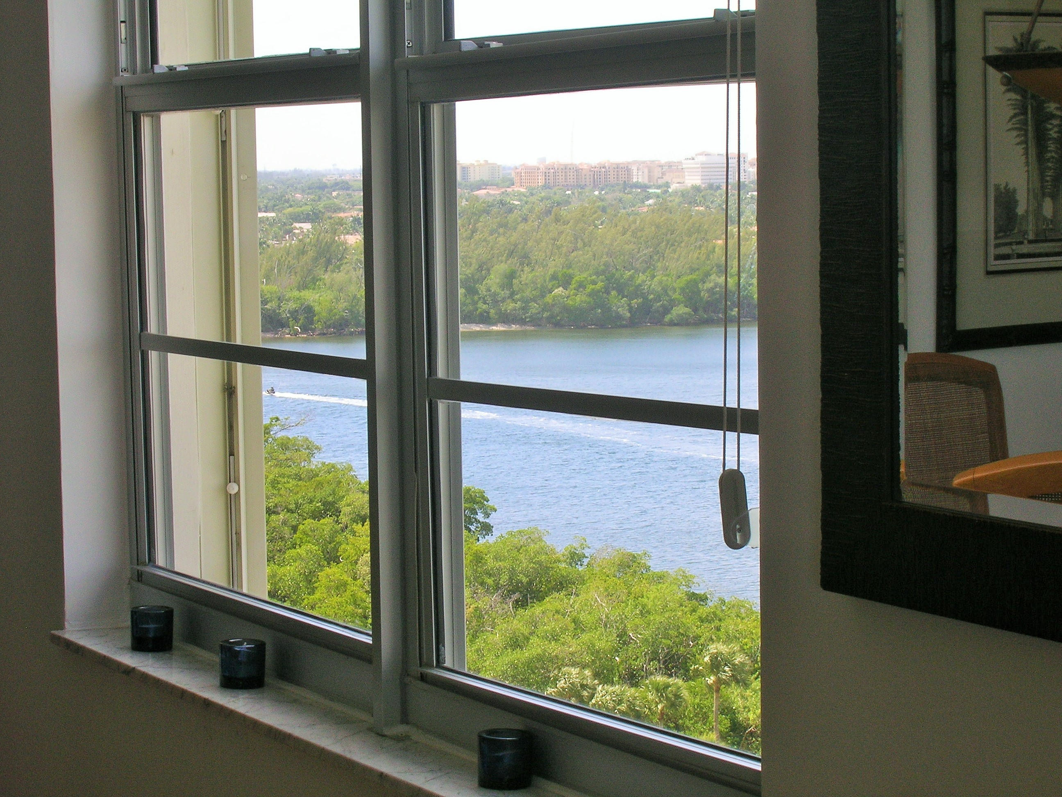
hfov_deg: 22.8
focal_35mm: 86
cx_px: 531
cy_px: 398
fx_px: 2638
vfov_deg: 17.2
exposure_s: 1/35.1
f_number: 7.4
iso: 50
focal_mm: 14.3
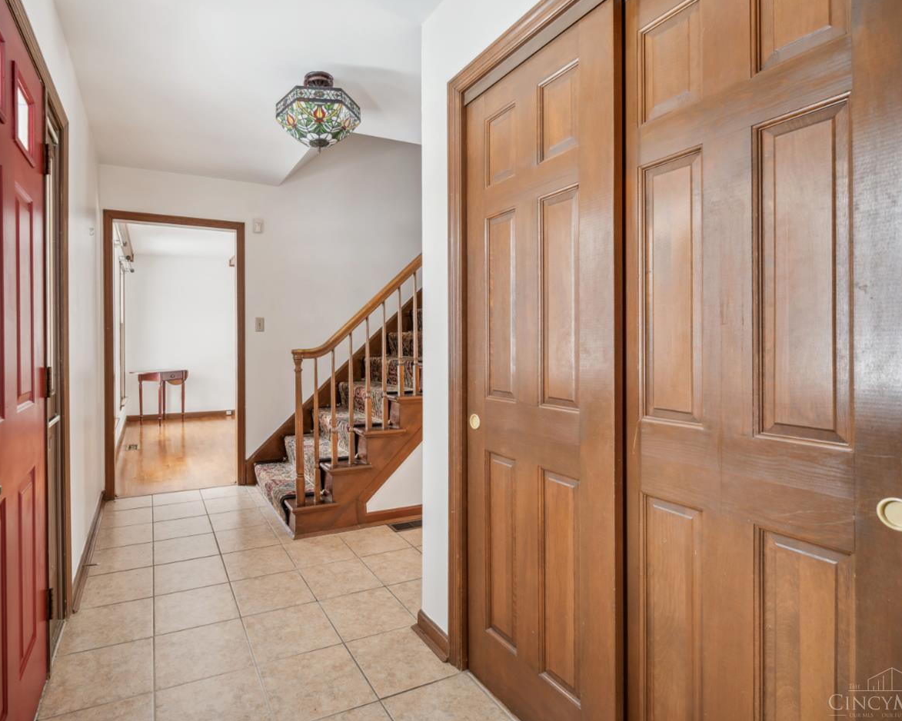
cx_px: 370
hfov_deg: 85.5
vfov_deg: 73.7
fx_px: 480
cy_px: 344
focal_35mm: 18
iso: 200
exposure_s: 1/1.67
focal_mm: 15
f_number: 9
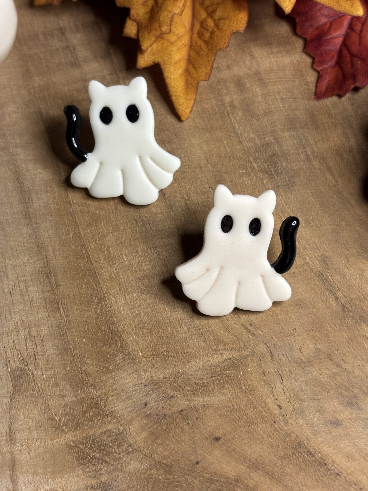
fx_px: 737
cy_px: 246
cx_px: 184
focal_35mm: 52
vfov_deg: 36.8
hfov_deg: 28.0
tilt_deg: -67.8
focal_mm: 5.96
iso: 125
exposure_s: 1/60
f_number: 1.6
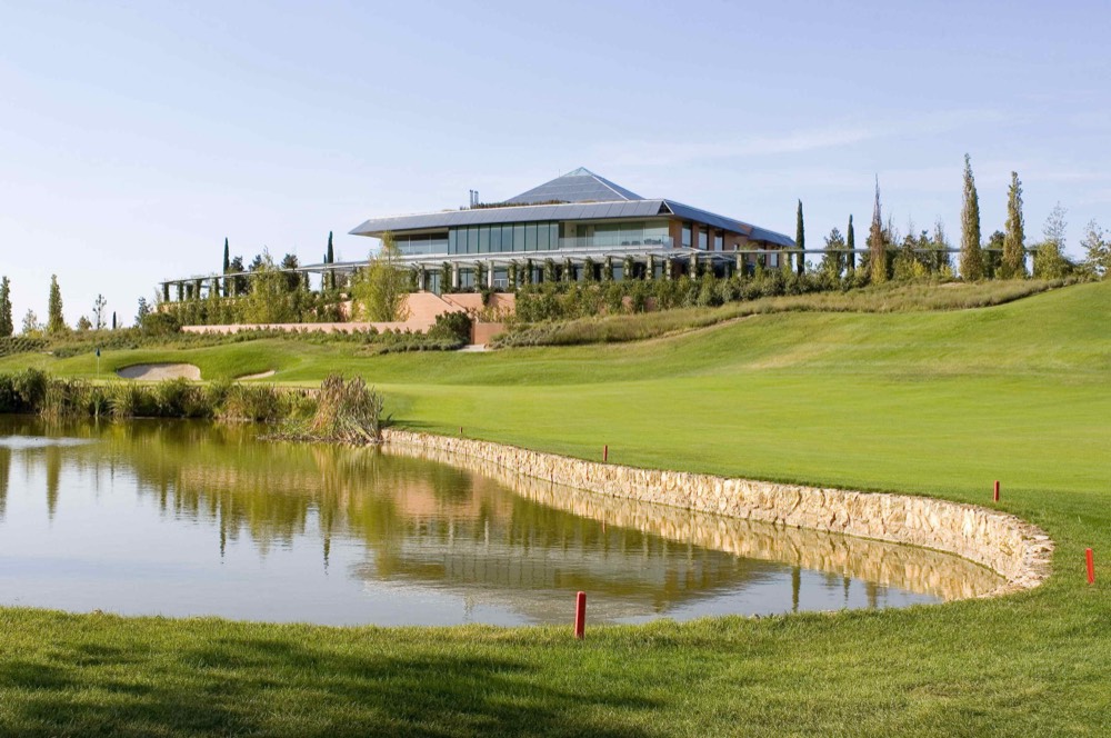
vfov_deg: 31.8
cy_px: 369
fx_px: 1294
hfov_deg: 46.5
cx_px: 556
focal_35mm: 42
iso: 100
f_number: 13
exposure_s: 1/80
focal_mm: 28
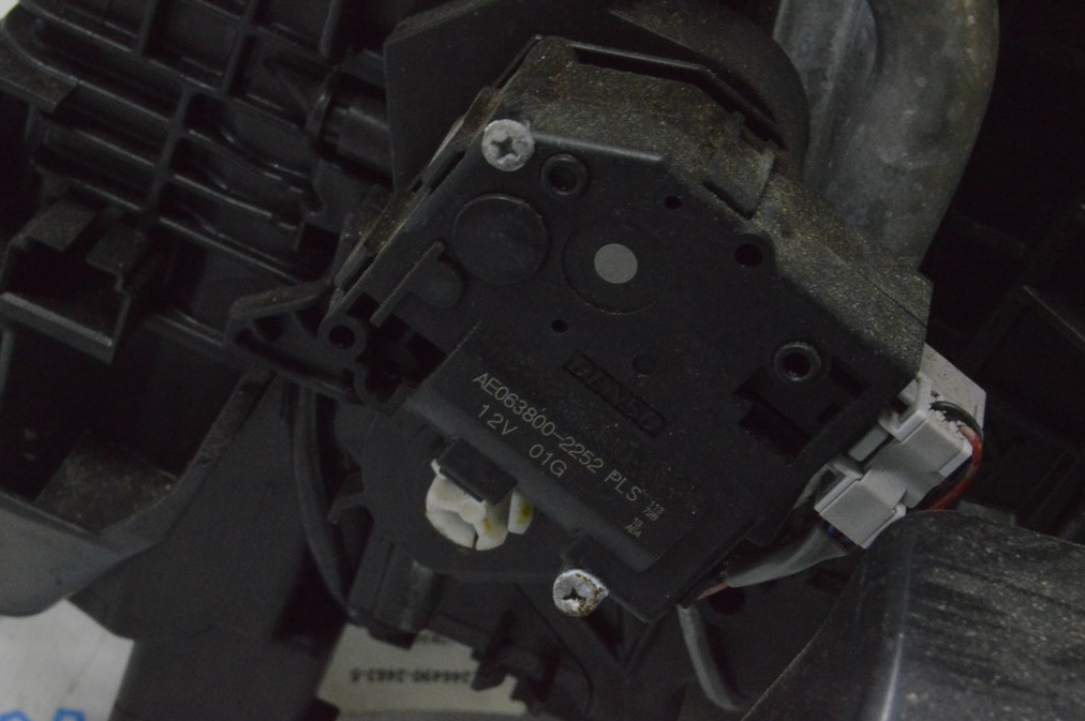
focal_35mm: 84
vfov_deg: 16.3
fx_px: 2515
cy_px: 362
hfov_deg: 24.3
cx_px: 547
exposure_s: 1/20
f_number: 20
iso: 6400
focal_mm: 55
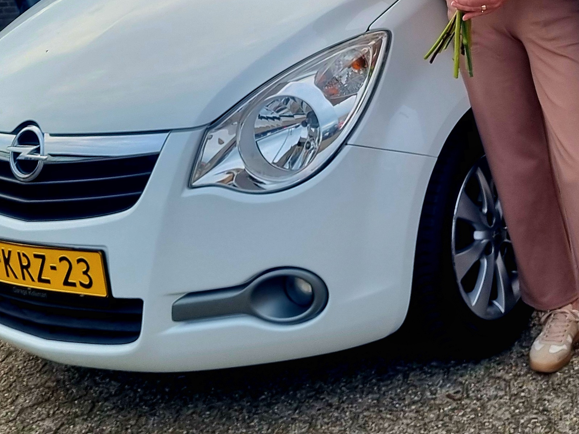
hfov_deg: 34.1
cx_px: 368
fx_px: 937
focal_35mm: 56
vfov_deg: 25.0
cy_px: 8
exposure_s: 1/154
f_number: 1.8
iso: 50
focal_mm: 5.4
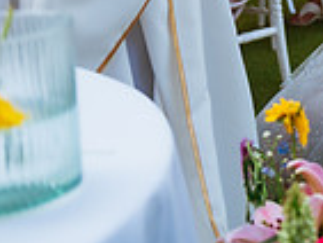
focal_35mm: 142
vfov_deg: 9.9
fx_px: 1326
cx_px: 582
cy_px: -189
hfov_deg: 12.6
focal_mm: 36
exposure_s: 1/1250
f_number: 2.8
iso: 100
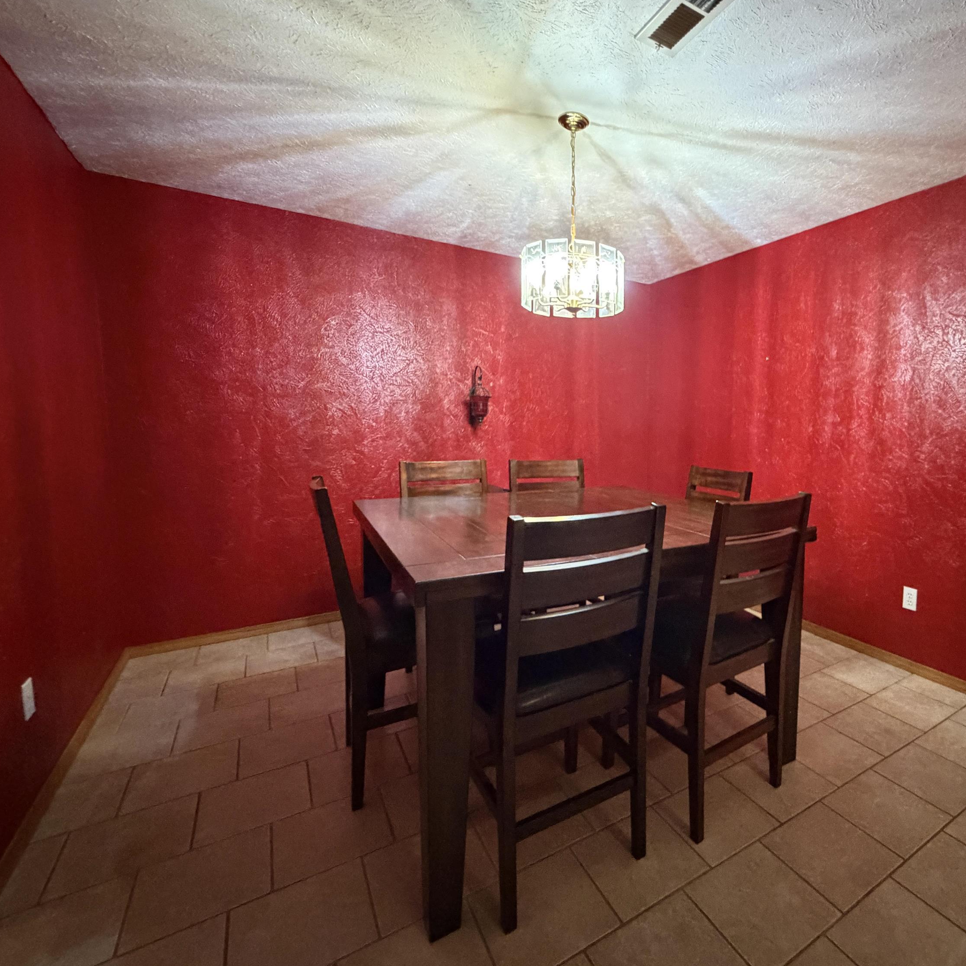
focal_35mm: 17
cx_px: 650
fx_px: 537
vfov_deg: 84.0
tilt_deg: -5.7
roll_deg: -0.3
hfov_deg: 80.9
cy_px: 473
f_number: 2.2
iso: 1000
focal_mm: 2.22
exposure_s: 1/40
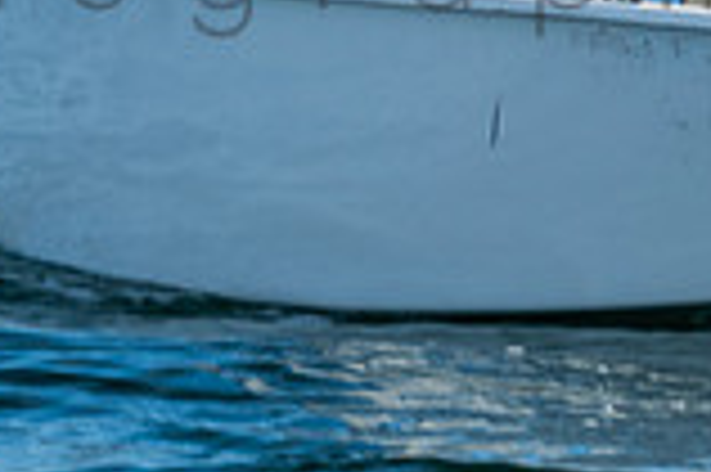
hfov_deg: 1.4
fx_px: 28686
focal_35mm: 1454
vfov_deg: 0.9
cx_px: 934
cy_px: -476
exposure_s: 1/200
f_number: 6.3
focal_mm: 200
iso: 100
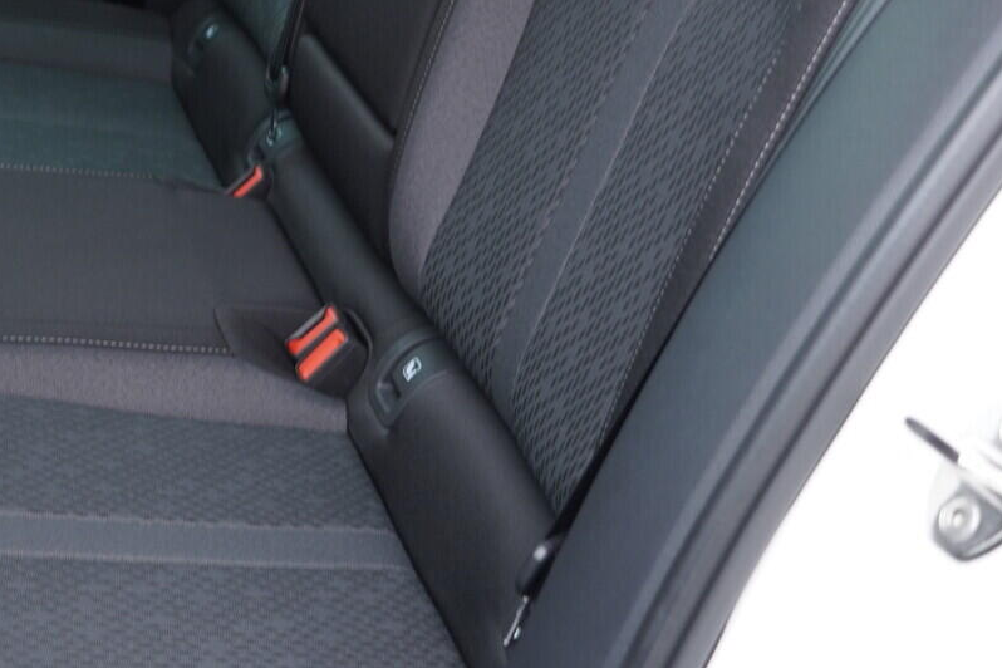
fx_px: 1809
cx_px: 314
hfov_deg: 30.7
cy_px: 68
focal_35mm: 65
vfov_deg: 20.5
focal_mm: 24
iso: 250
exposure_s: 1/40
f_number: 2.8
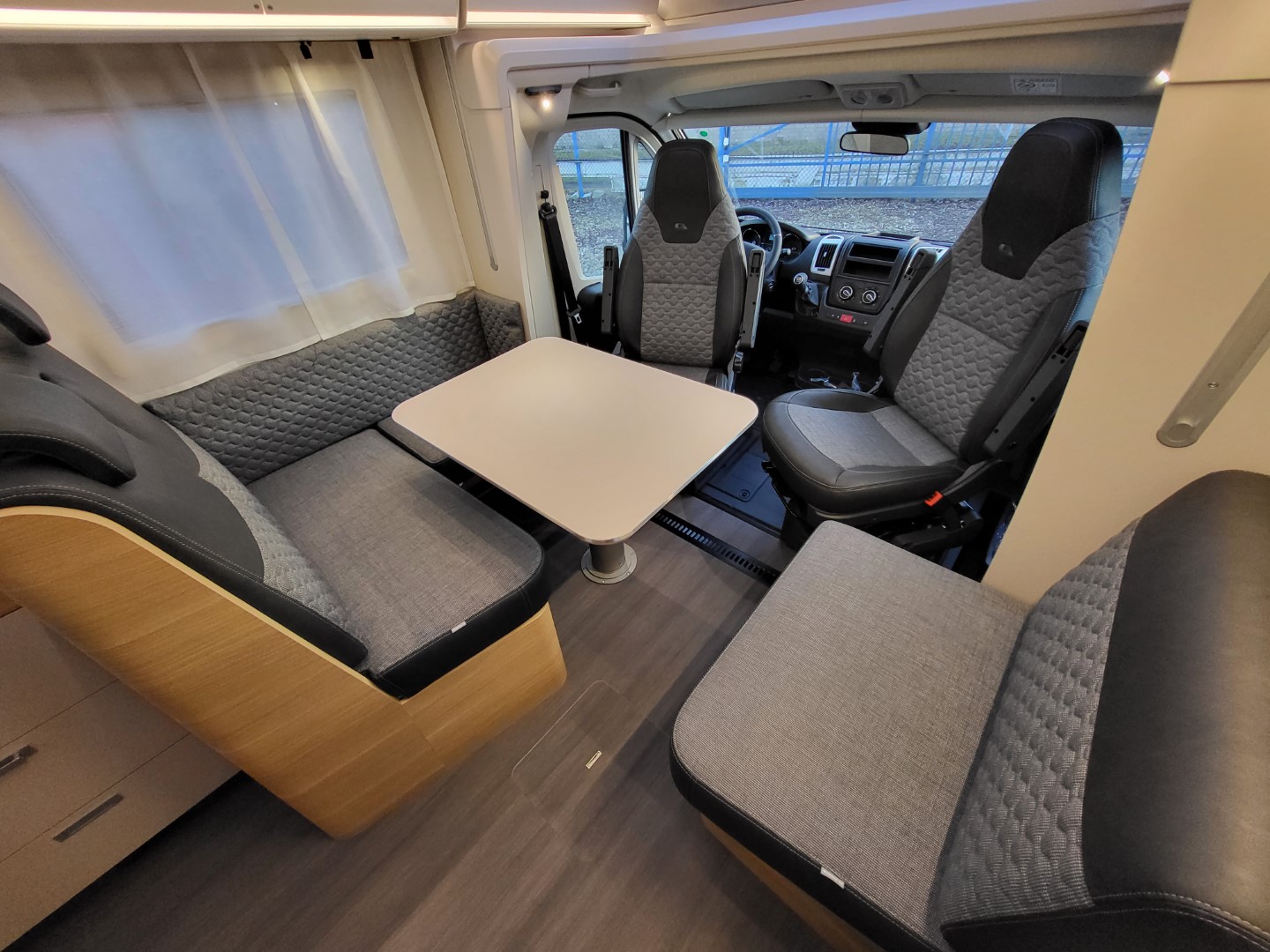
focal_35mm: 13
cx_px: 635
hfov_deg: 106.2
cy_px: 476
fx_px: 477
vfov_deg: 89.9
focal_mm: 1.74
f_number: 2.2
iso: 400
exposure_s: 1/50
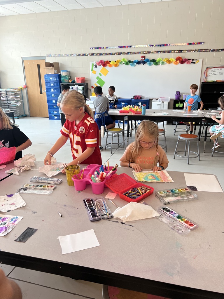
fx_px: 224
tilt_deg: -16.6
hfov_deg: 53.1
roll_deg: +1.9
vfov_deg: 67.3
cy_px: 150
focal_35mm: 26
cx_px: 112
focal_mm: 5.7
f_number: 1.5
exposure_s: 1/120
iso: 125
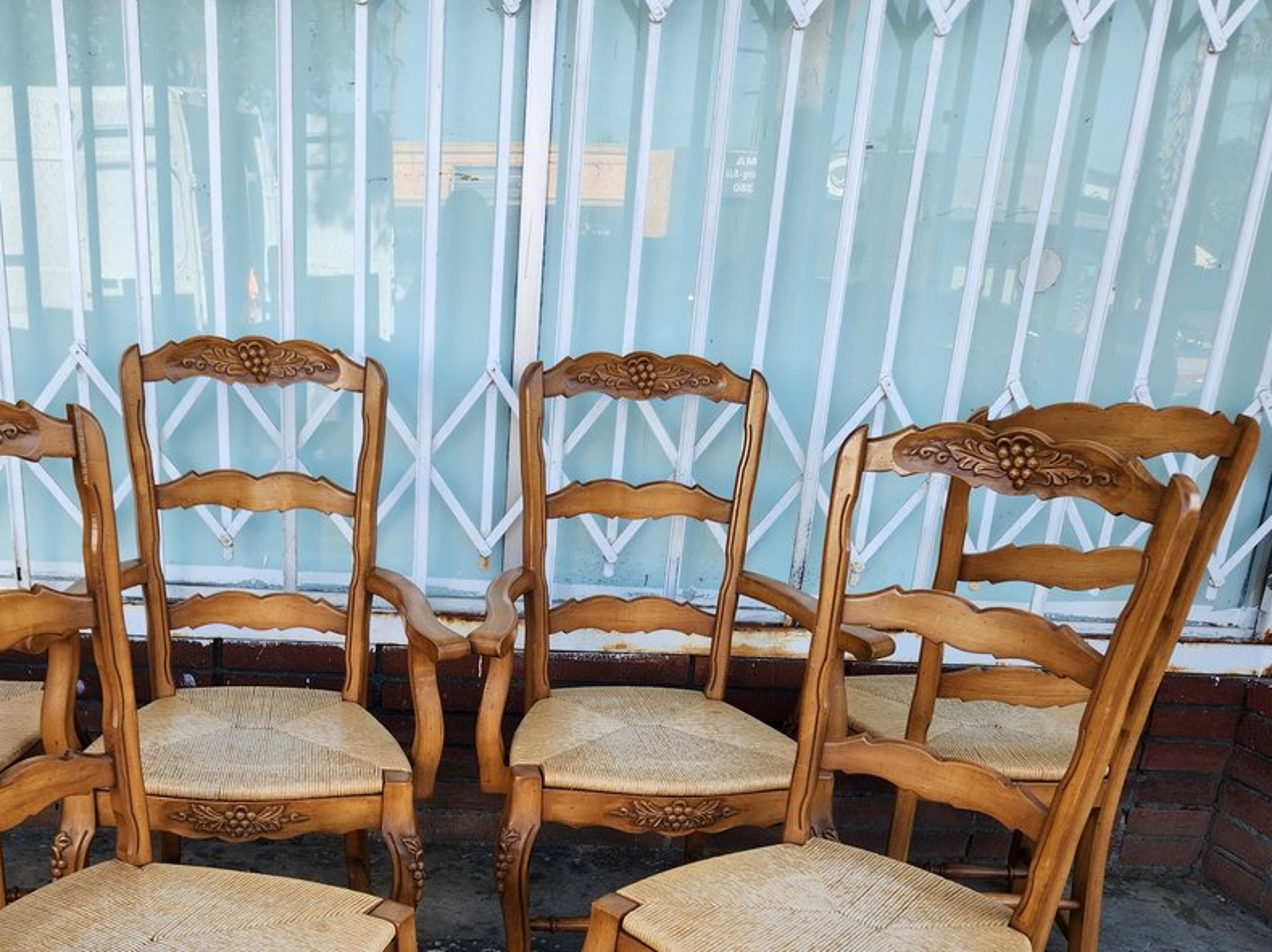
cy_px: 707
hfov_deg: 52.1
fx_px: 1286
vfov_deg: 39.6
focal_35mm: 35
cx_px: 476
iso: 20
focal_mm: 5.4
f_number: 1.8
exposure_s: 1/197
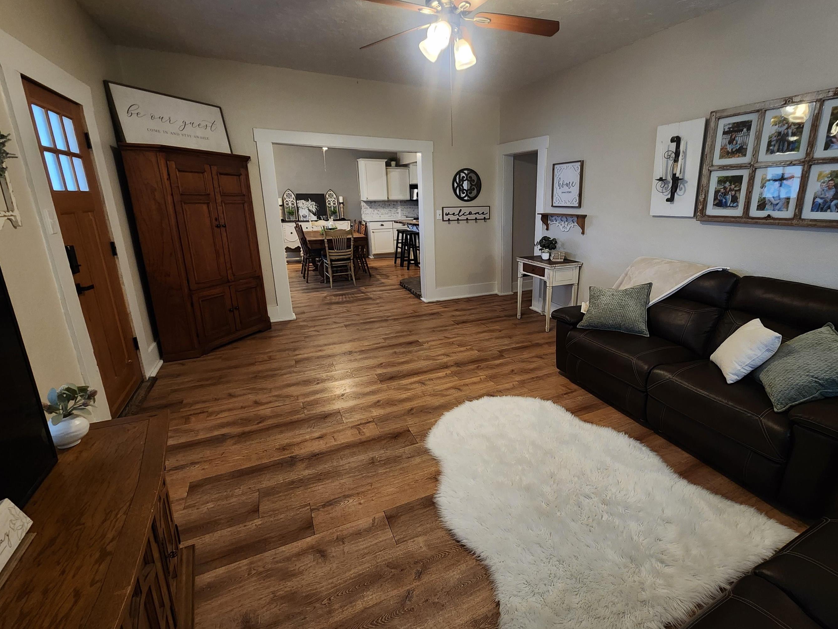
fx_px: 363
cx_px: 478
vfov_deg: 81.7
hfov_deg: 97.5
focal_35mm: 15
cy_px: 297
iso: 320
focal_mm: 2.2
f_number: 2.2
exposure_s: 1/40
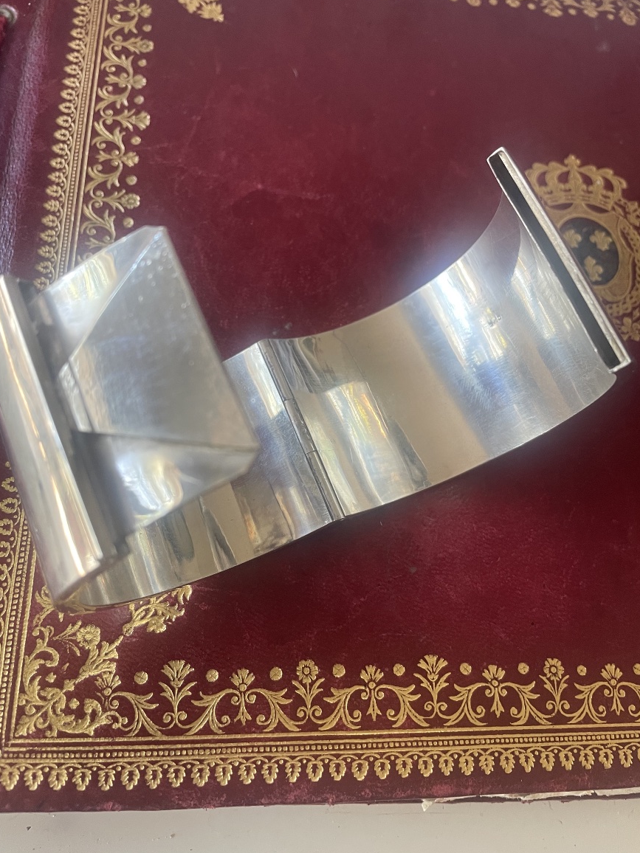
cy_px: 420
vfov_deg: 65.3
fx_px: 666
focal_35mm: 27
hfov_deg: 51.4
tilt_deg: -70.8
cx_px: 314
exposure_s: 1/83
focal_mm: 4.2
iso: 125
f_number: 1.6
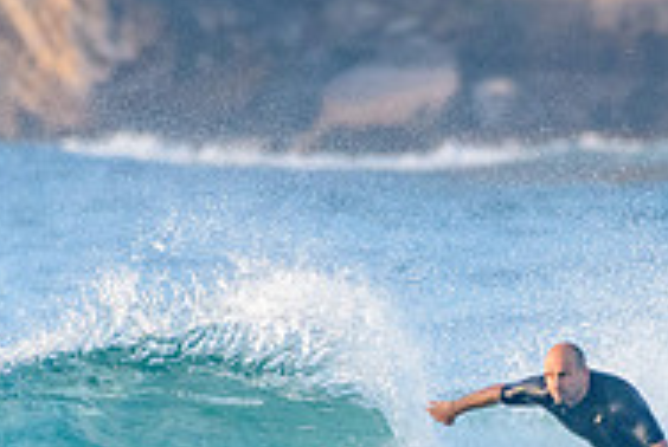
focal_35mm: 1886
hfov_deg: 1.1
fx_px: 35050
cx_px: 494
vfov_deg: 0.7
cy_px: 471
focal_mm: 500
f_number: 5.6
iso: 2000
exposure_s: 1/2000
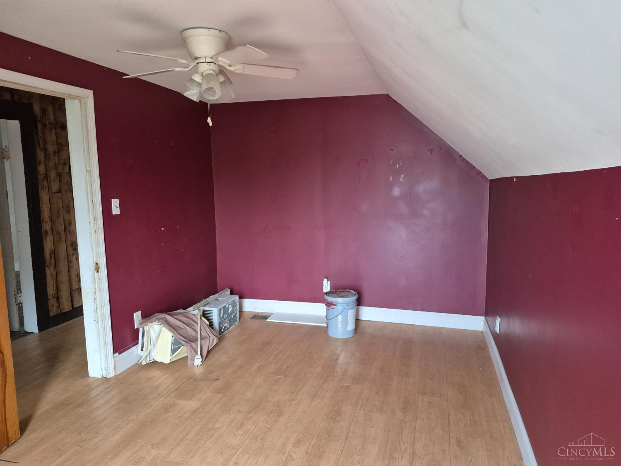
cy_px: 233
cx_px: 310
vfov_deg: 58.9
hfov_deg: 73.9
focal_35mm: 23
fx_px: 413
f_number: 1.8
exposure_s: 1/120
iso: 800
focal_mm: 5.4
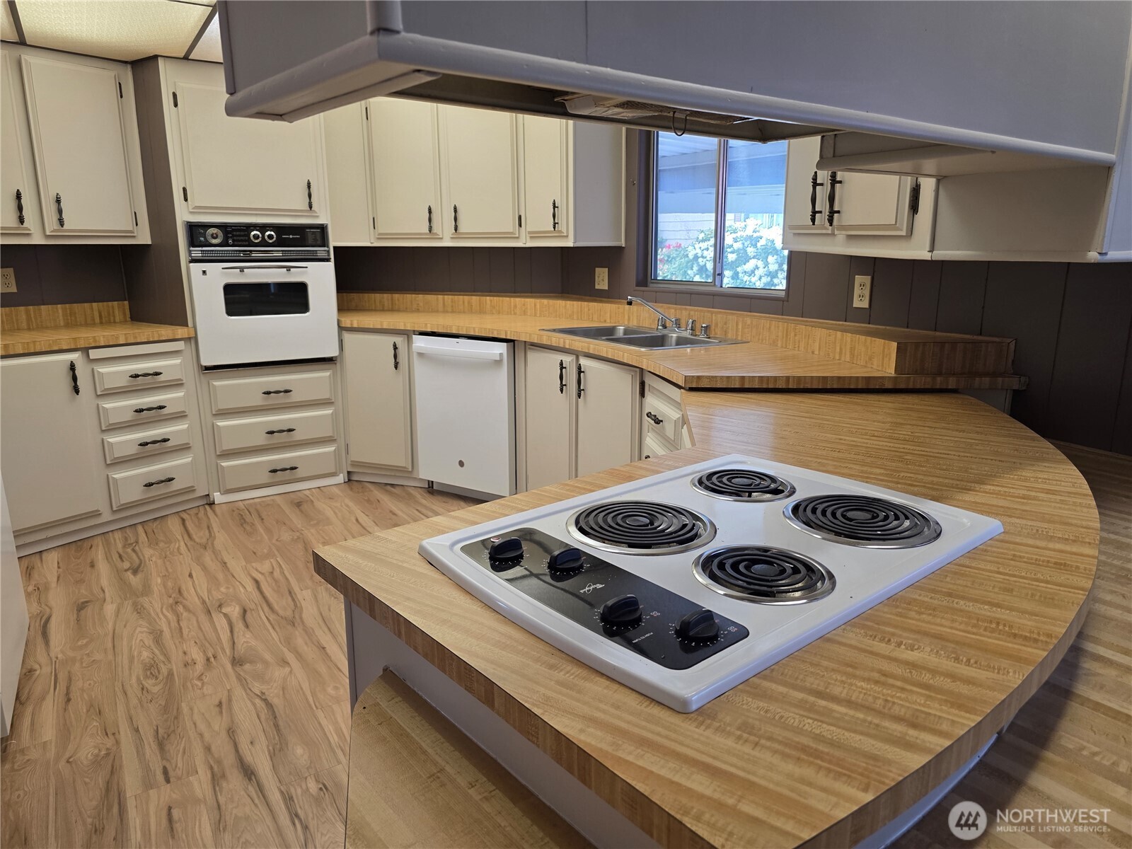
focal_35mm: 23
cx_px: 566
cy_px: 424
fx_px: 752
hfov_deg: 73.9
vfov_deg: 58.9
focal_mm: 6.3
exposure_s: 1/120
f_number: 1.7
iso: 125
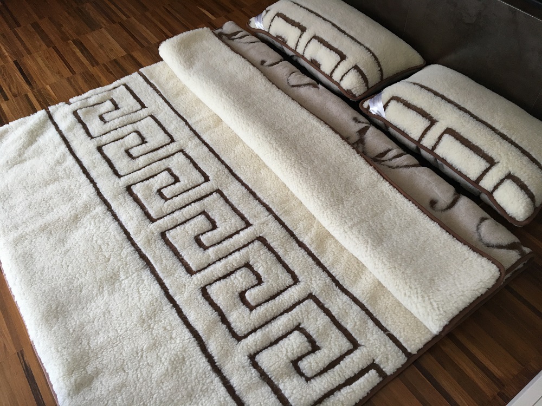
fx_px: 454
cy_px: 203
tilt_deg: -52.1
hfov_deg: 61.7
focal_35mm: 29
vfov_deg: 48.2
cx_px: 271
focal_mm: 4.15
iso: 100
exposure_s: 1/33
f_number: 2.2
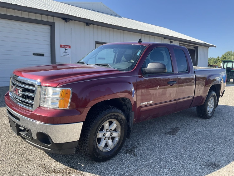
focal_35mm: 29
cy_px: 88
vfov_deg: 48.3
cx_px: 117
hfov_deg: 61.6
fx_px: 196
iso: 25
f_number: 1.8
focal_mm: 3
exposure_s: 1/691
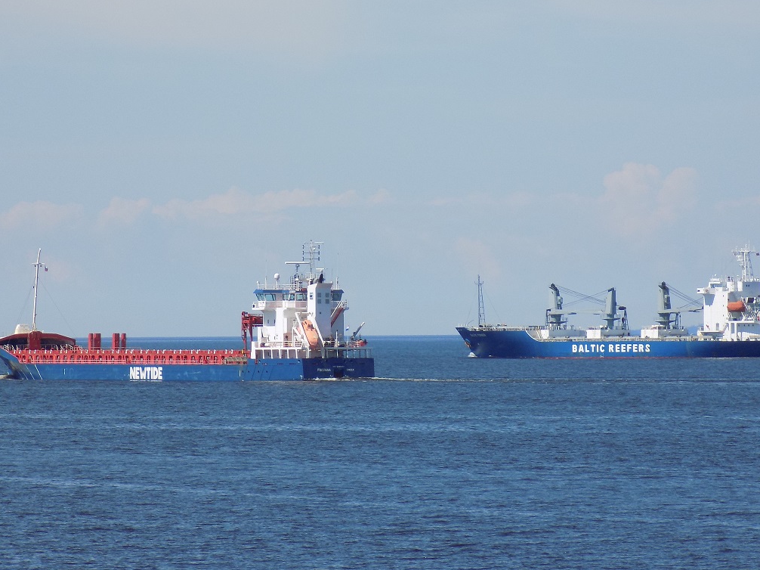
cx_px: 377
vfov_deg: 4.9
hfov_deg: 6.6
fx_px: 6607
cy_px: 276
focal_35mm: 301
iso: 80
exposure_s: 1/400
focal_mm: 41.8
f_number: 5.6
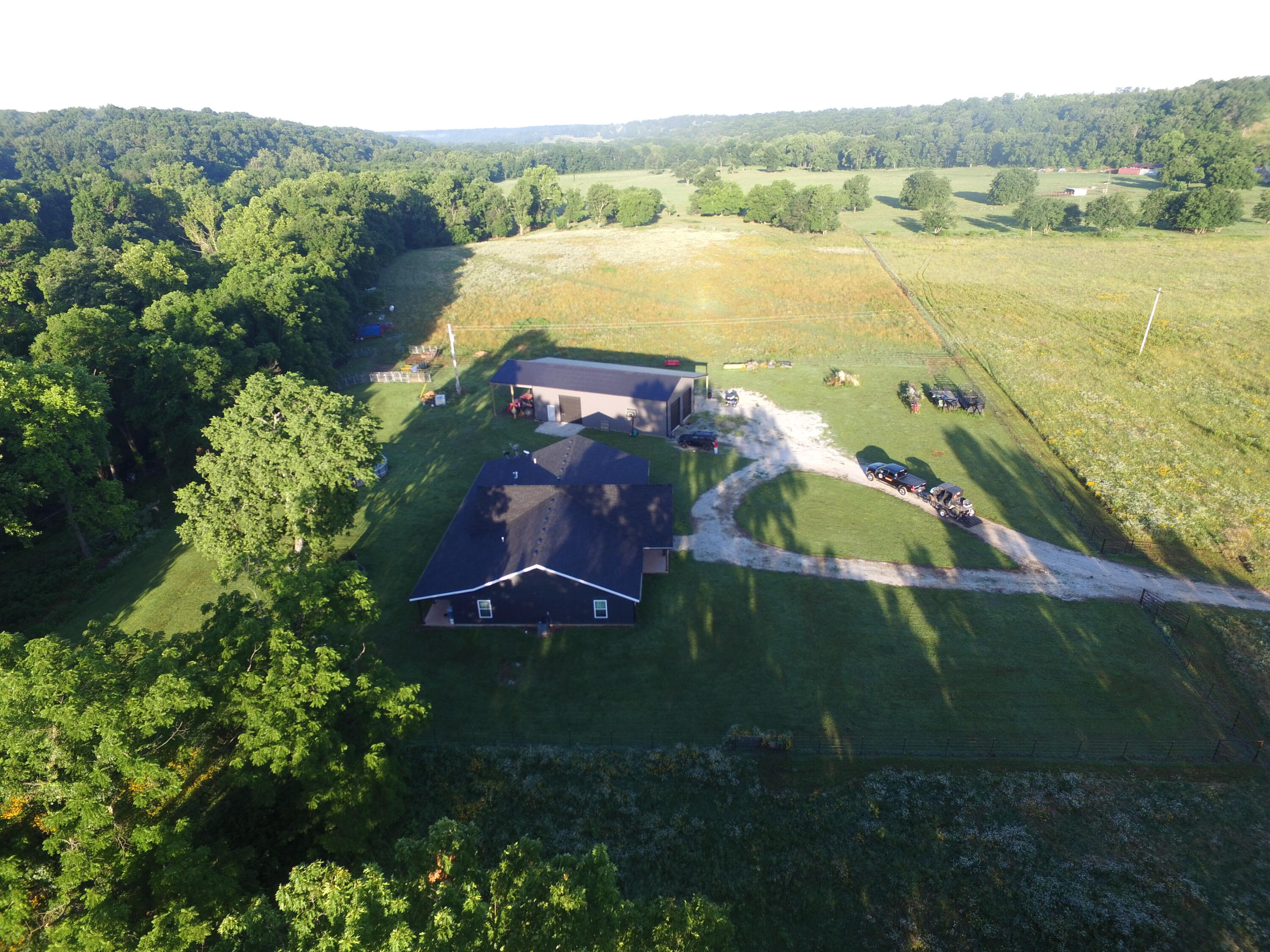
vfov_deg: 66.0
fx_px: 734
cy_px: 476
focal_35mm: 20
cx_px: 635
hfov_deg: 81.7
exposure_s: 1/181
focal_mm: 3.61
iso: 100
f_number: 2.8
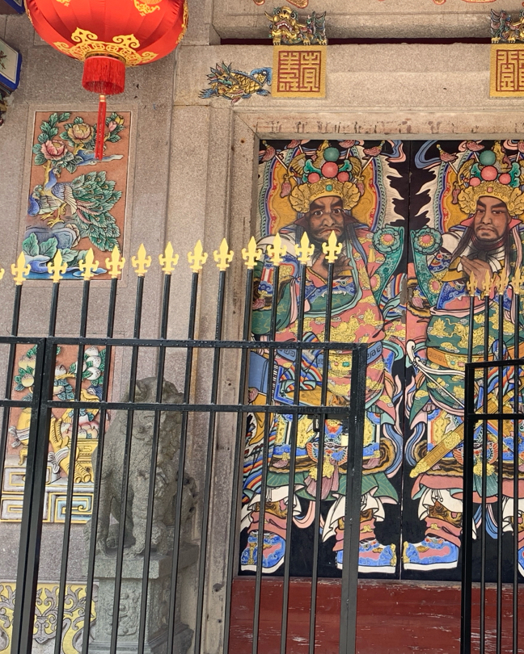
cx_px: 437
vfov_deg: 39.5
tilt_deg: +7.4
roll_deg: -0.9
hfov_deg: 31.1
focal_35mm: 47
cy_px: 311
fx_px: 911
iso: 25
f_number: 1.8
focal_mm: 4.25
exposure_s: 1/338
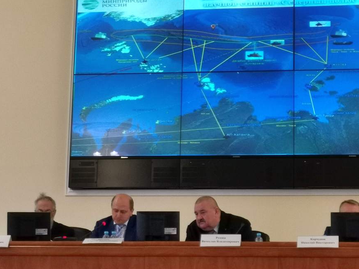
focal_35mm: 100
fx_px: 1037
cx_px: 205
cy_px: 117
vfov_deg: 14.8
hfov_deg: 19.6
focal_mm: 4.75
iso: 320
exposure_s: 1/50
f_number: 1.8
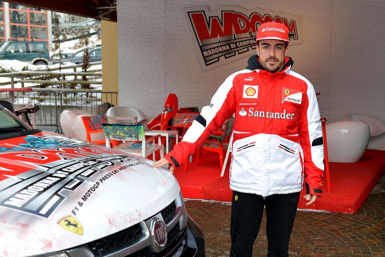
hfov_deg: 43.6
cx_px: 192
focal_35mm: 45
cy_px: 128
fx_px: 481
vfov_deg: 29.8
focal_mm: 45
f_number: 6.3
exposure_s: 1/160
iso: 320
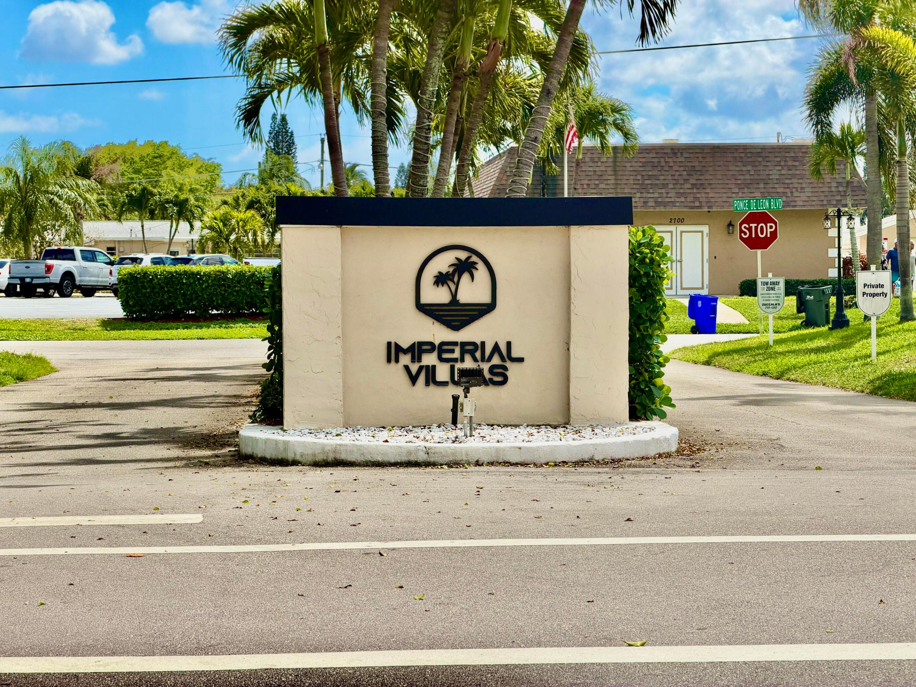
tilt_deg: -2.7
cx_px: 458
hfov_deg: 19.6
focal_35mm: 100
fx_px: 2646
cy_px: 344
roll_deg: +0.4
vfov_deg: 14.8
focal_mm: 16.89
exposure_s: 1/820
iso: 20
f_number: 2.8
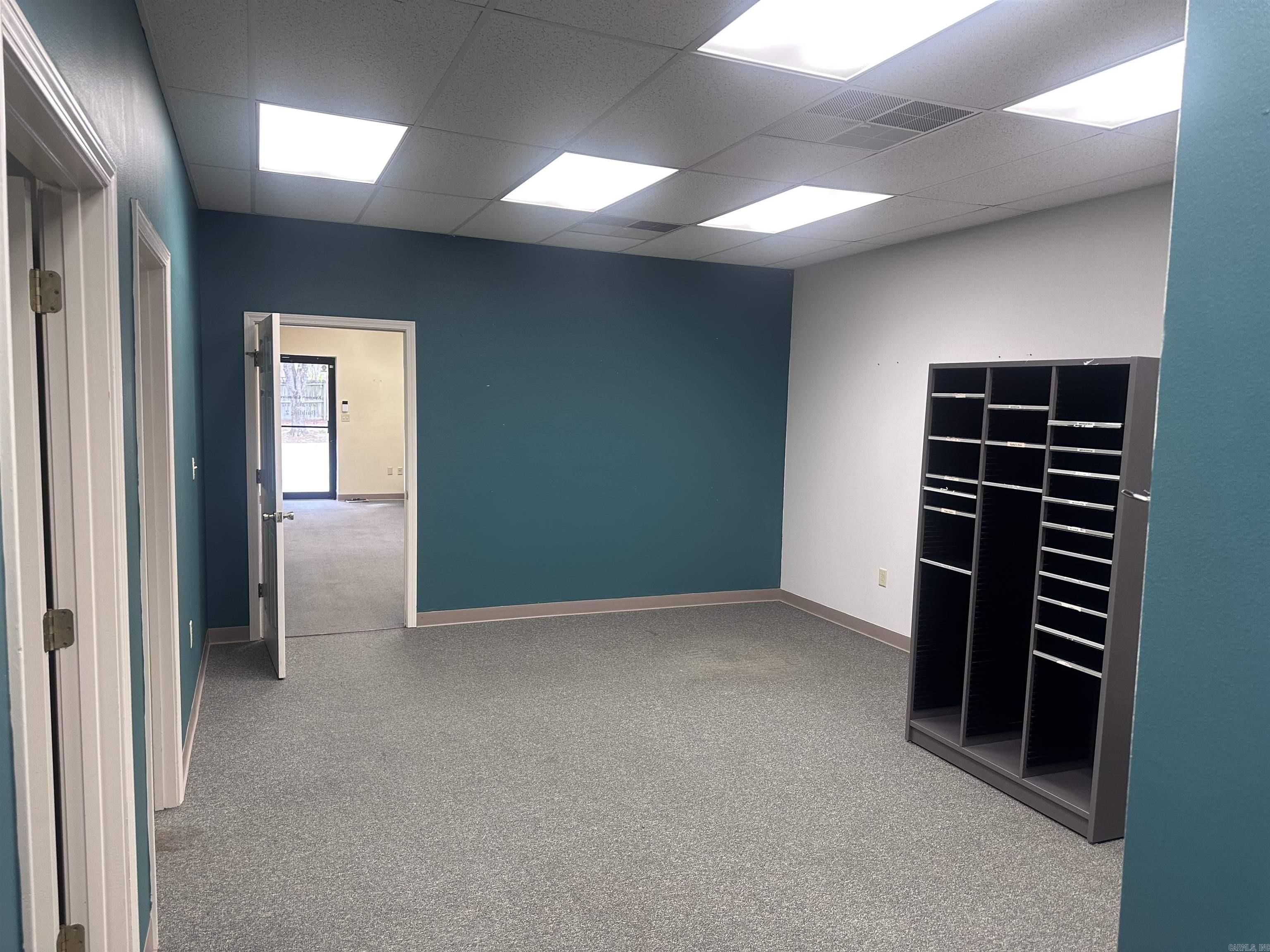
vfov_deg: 56.8
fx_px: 881
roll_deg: -1.3
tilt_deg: -5.3
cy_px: 476
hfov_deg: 71.6
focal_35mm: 24
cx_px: 635
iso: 160
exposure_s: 1/60
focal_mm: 6.86
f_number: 1.78
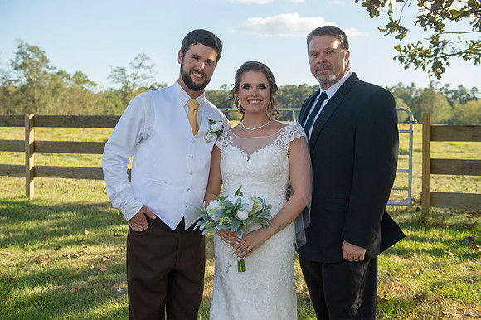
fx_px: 561
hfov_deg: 46.4
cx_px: 240
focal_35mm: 42
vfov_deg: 31.9
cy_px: 160
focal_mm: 42
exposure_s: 1/500
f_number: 4.5
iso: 200
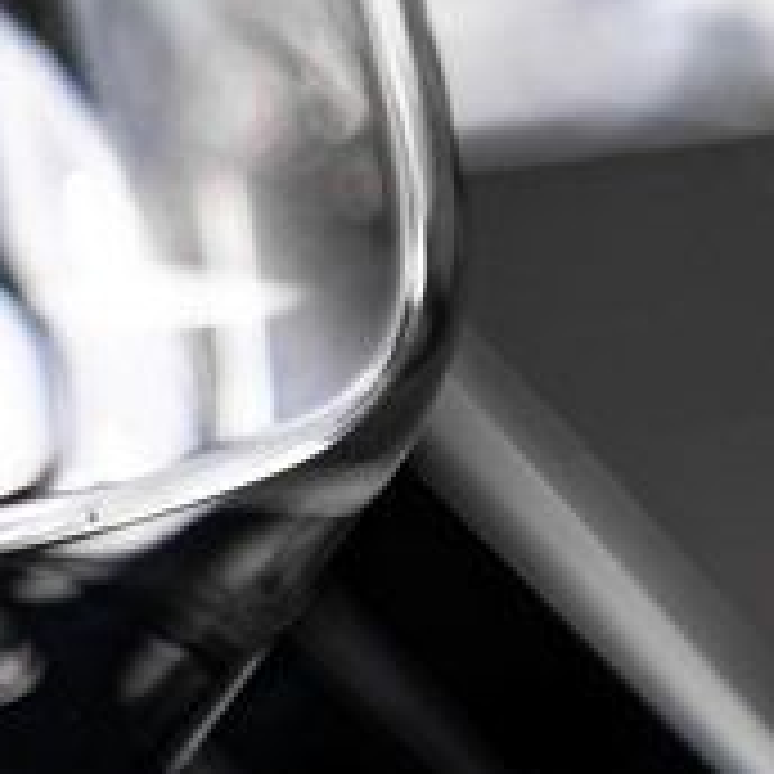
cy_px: 2
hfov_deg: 7.8
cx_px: -108
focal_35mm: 222
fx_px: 5616
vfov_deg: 7.8
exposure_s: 1/200
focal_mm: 70
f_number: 3.2
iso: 640
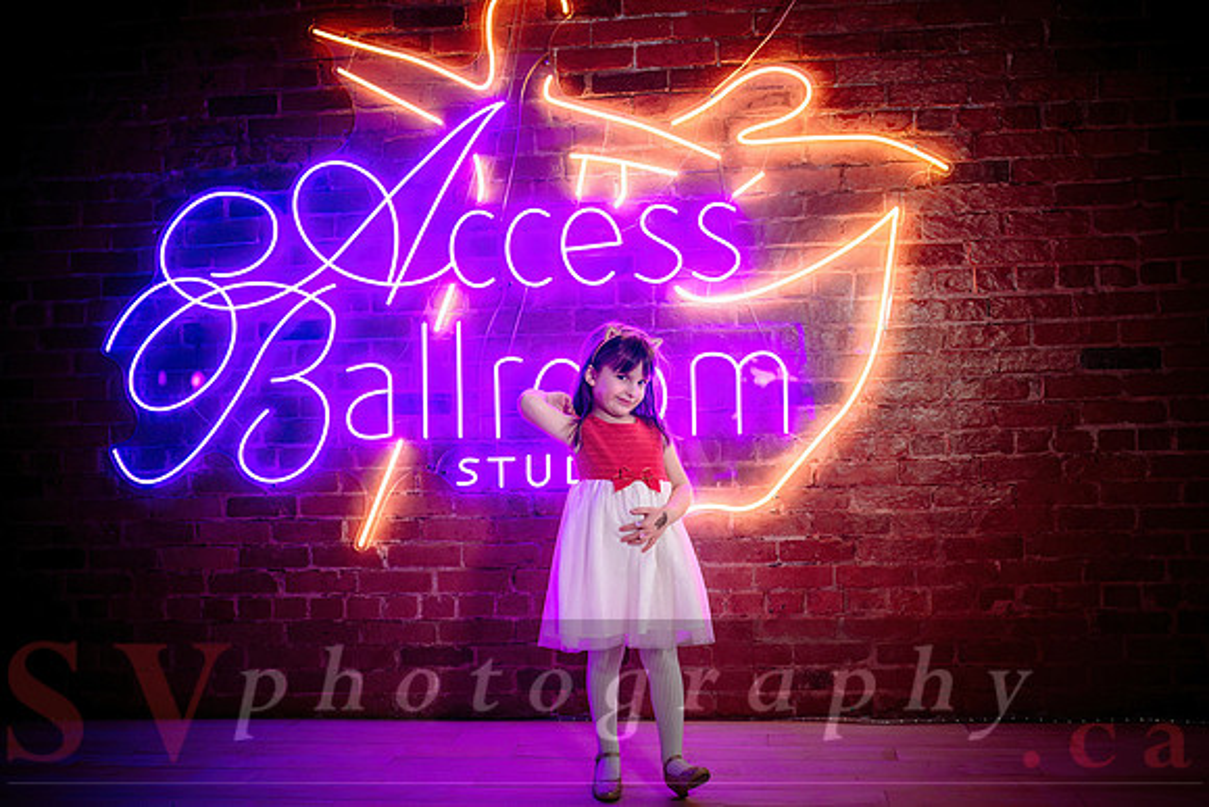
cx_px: 668
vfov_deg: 42.0
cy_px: 435
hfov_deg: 59.8
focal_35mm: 31
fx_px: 1049
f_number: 2
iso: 800
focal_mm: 28
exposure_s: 1/320
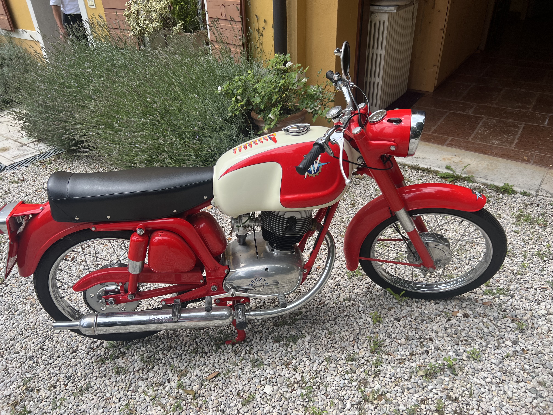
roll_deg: +3.2
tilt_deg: -33.6
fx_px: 415
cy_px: 208
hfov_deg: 67.3
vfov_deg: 53.1
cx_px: 276
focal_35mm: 26
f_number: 1.5
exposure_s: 1/1377
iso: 50
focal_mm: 5.7
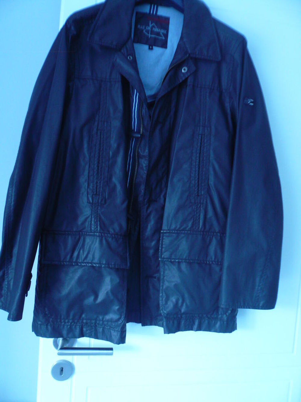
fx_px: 325
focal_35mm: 28
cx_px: 150
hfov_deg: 49.8
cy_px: 201
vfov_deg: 63.4
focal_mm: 4.6
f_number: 2.8
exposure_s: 1/8
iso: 200
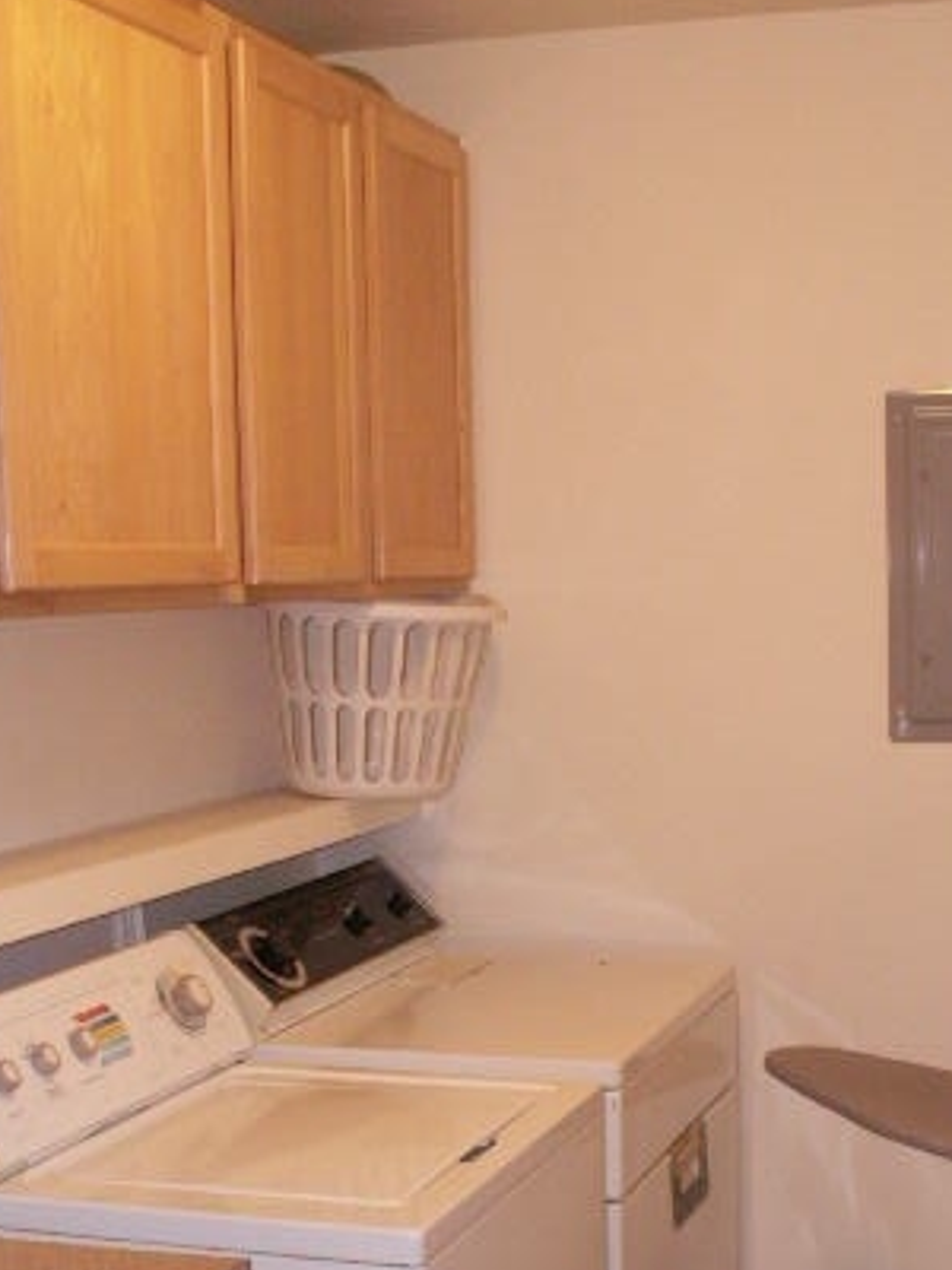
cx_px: 663
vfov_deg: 33.8
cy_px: 914
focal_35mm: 56
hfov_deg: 25.9
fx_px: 2053
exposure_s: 1/40
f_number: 2.8
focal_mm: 5.86
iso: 160
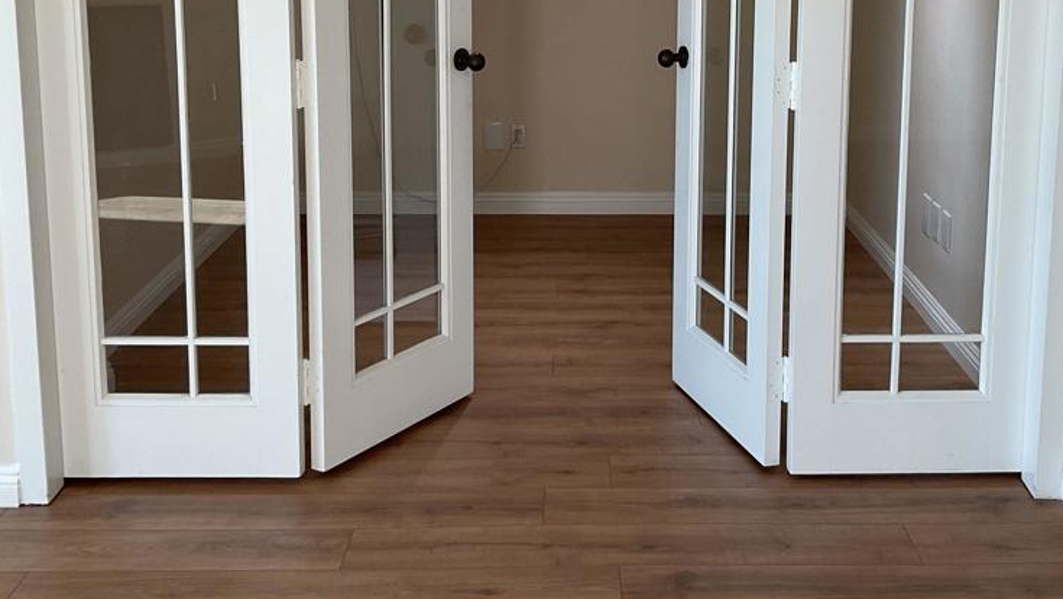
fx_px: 1241
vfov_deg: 26.4
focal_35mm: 44
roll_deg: +0.1
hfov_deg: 46.3
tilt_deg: -9.5
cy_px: 80
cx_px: 607
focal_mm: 3
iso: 50
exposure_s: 1/120
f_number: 1.8
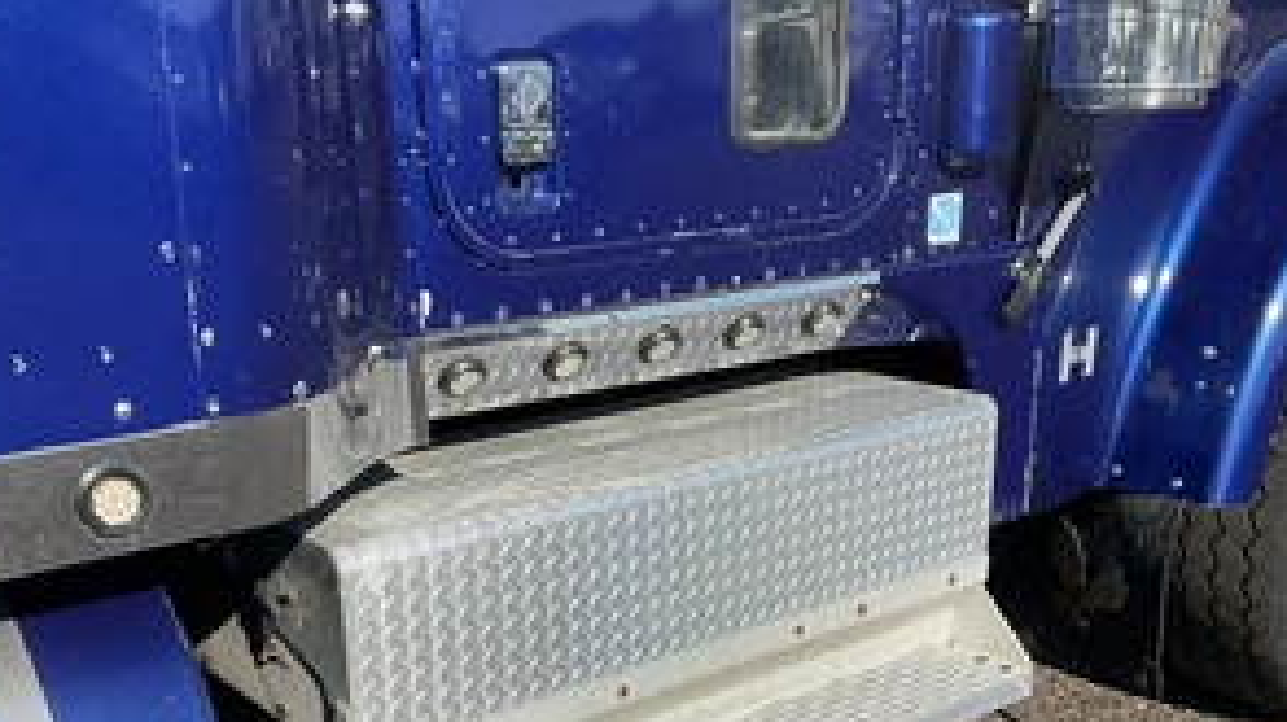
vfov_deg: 27.3
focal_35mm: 43
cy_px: 547
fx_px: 1467
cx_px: 604
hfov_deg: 47.4
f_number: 1.8
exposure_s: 1/1451
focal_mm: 3
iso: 25
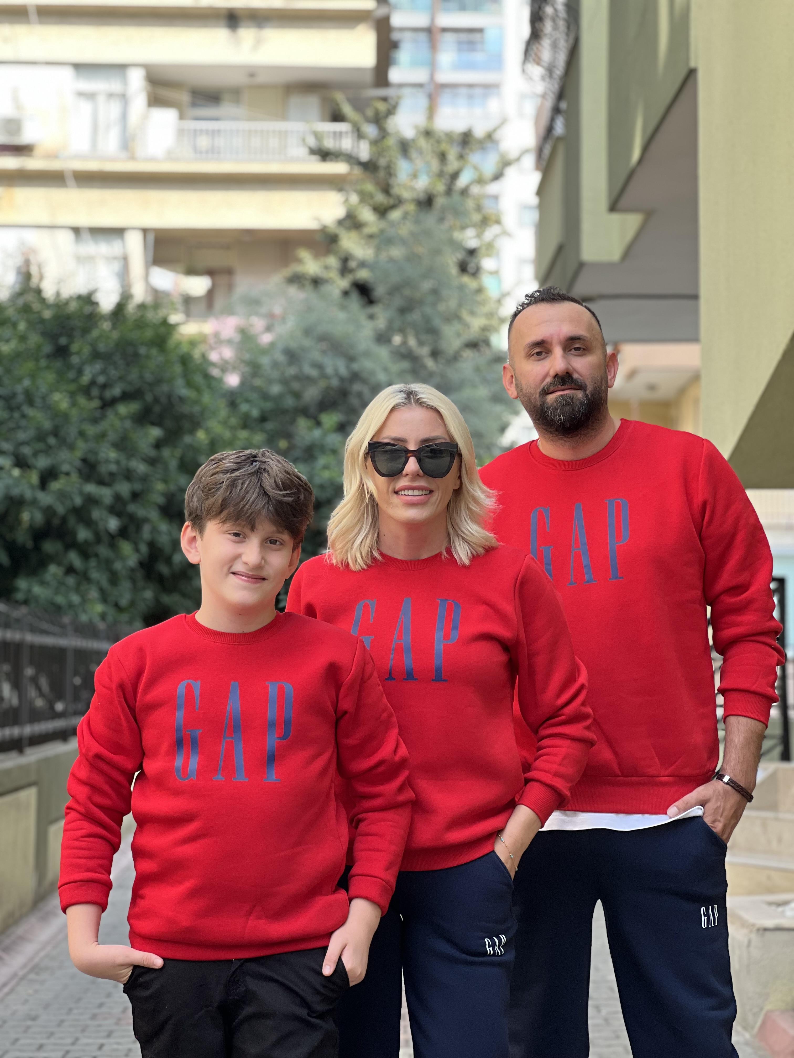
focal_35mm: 77
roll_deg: -1.1
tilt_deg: +4.3
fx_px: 2355
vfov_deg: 25.3
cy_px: 529
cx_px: 397
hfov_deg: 19.1
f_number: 2.8
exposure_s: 1/121
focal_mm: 9
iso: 50
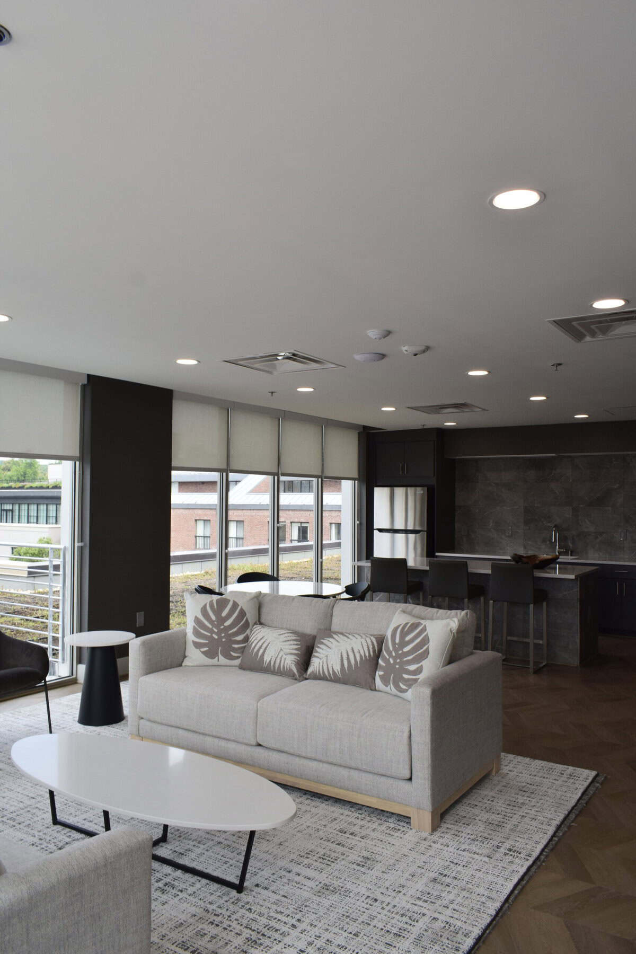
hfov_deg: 47.9
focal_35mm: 27
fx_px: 715
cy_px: 477
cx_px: 318
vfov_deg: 67.4
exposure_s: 1/200
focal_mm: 18
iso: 400
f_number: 10
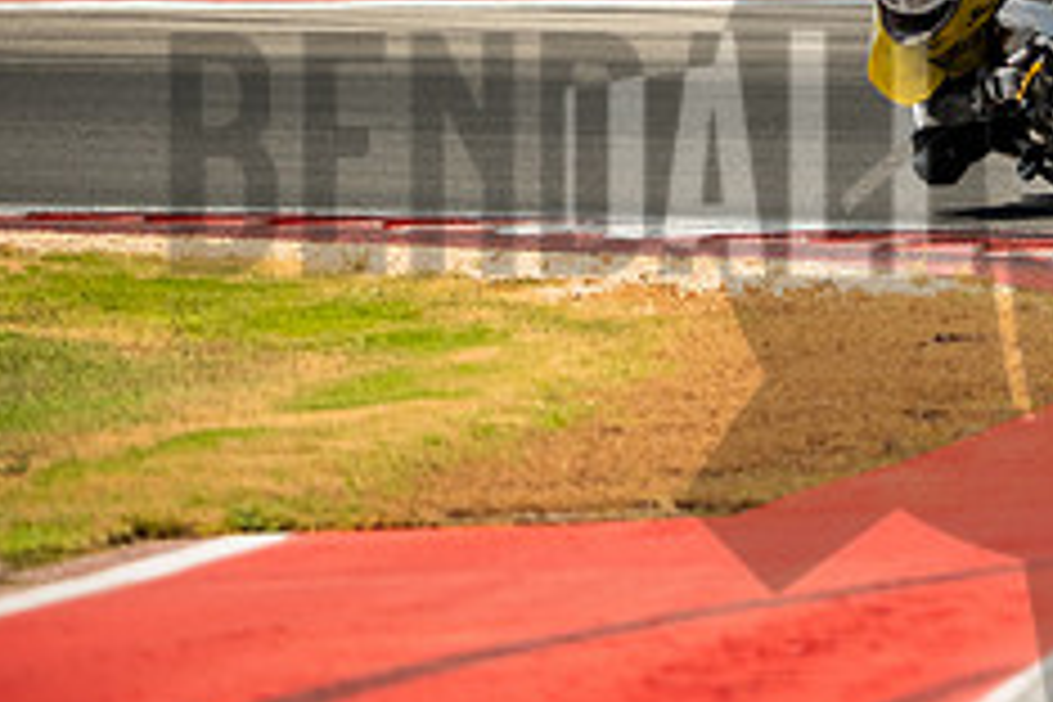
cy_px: 160
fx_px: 30505
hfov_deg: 2.0
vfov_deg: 1.3
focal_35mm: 1043
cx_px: 1116
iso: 320
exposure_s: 1/2500
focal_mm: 280
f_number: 2.8
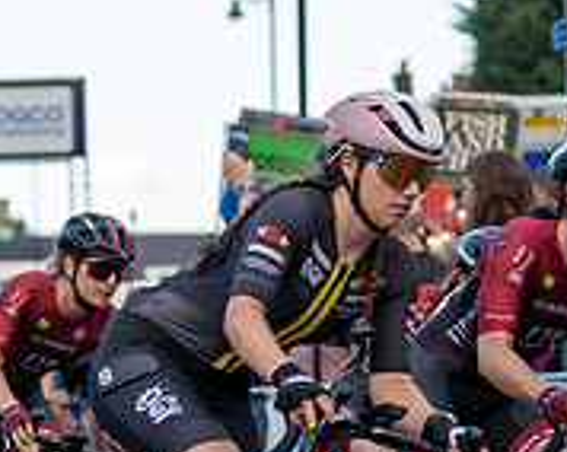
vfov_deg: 7.2
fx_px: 3587
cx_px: 102
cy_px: 428
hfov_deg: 9.0
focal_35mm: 214
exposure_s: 1/1000
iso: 320
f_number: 3.2
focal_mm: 70
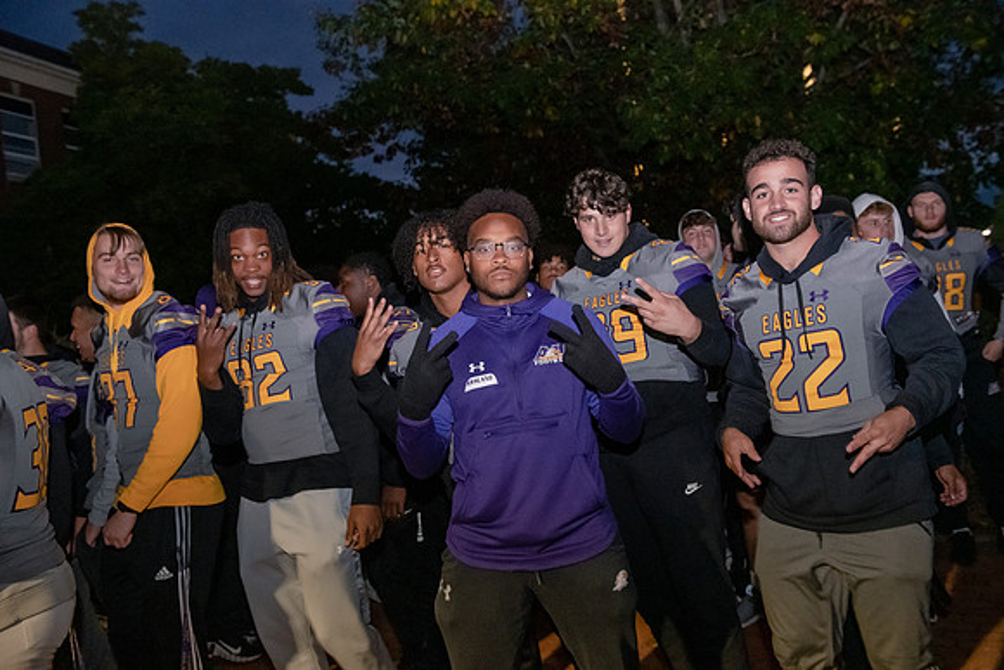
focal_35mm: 34
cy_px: 335
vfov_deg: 38.9
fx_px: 948
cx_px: 502
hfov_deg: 55.8
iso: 6400
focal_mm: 34
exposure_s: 1/40
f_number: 4.5
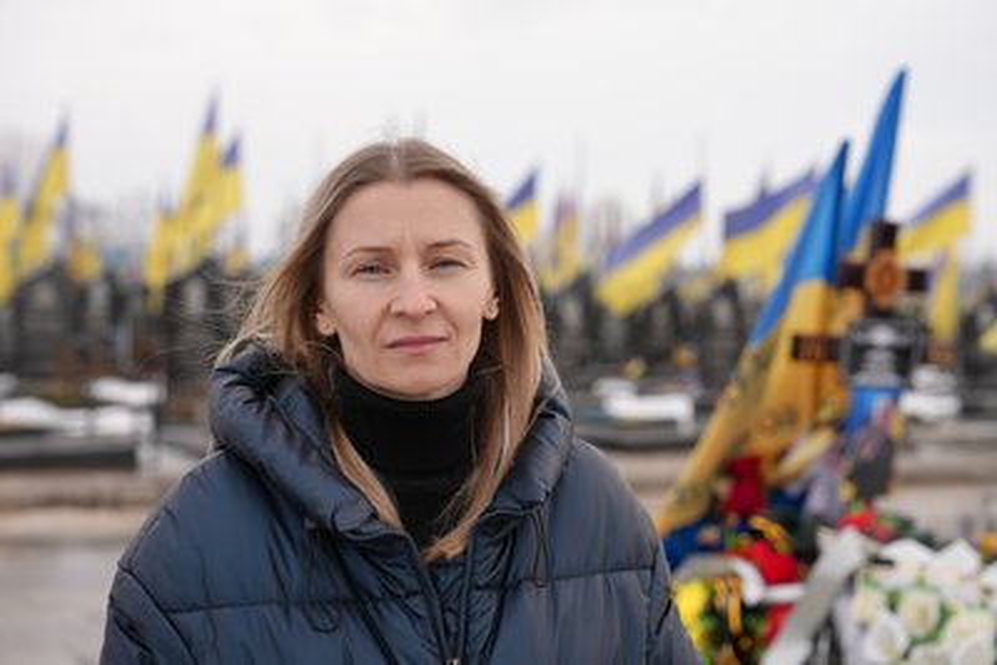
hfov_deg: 30.1
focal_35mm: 67
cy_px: 332
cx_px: 498
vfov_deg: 20.3
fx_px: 1856
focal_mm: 67
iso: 80
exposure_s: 1/400
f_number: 4.5
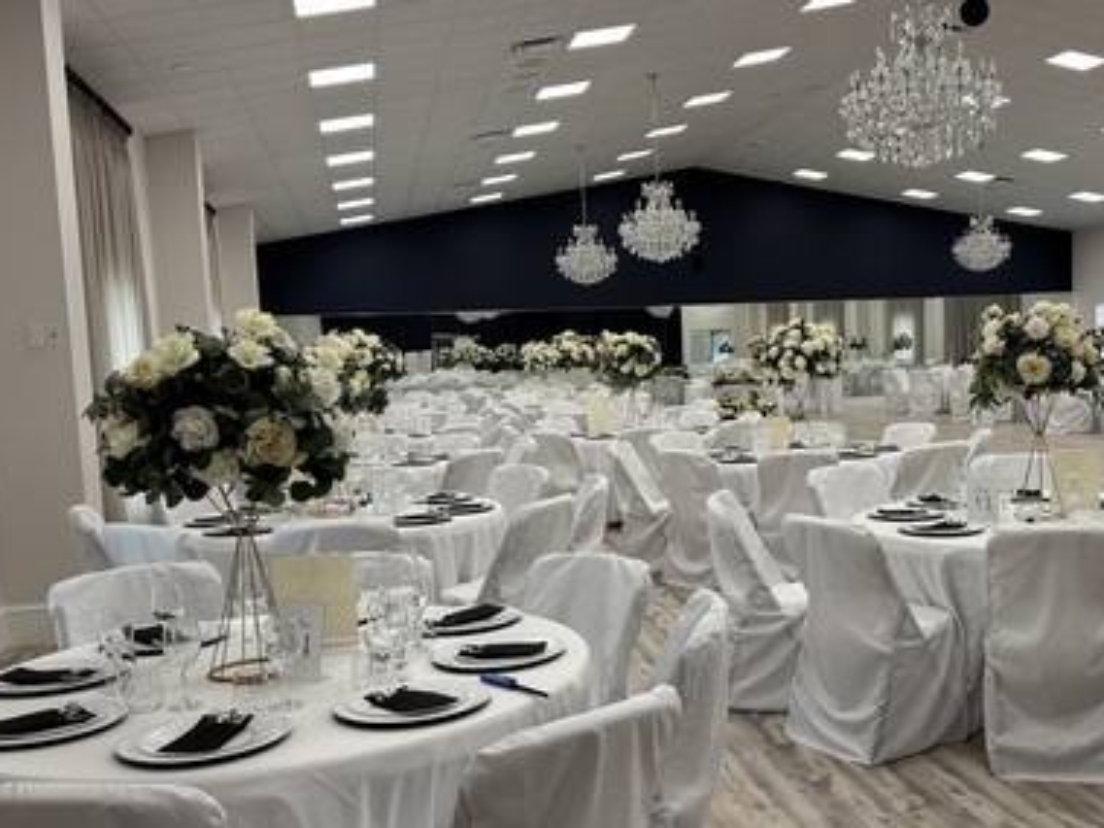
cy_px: 469
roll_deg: +1.7
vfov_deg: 37.6
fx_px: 1212
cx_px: 699
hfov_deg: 48.5
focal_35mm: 38
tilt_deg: -6.5
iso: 160
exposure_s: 1/120
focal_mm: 6.76
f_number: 1.78
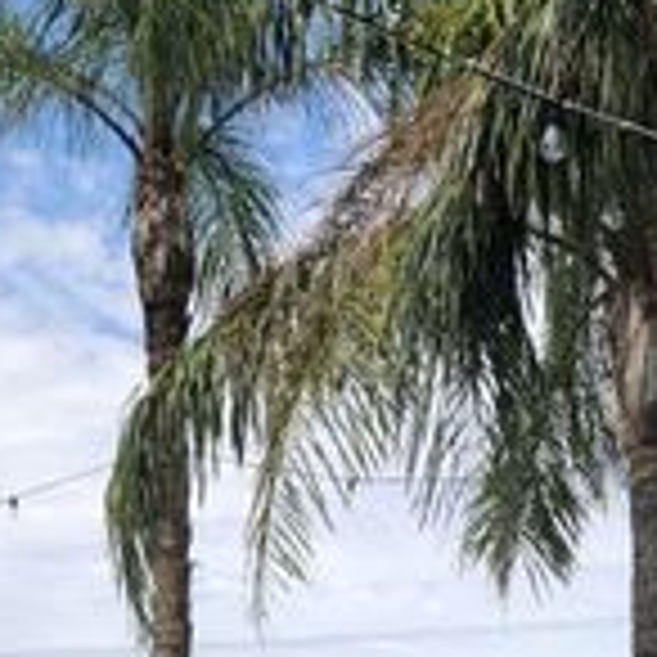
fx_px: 1825
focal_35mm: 85
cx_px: 387
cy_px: 776
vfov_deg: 19.3
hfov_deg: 20.4
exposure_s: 1/2433
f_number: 1.8
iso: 20
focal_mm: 3.99
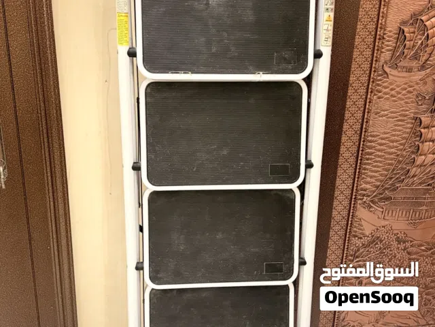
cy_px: 164
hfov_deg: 71.6
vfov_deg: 56.8
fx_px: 302
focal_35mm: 24
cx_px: 218
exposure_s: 1/50
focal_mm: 6.76
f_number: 1.78
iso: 500
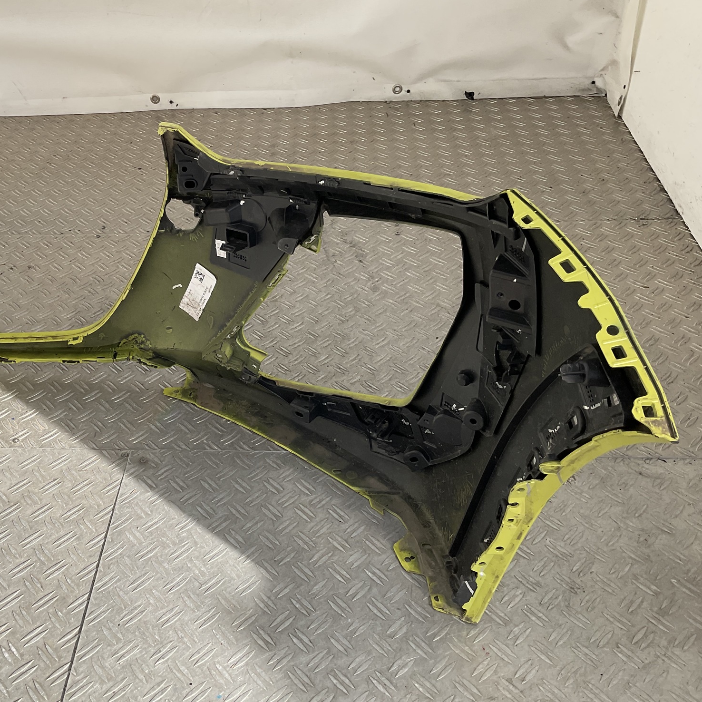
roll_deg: +4.1
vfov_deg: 47.2
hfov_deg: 46.5
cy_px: 358
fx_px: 803
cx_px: 233
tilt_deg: -40.8
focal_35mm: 35
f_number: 1.8
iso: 16
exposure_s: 1/439
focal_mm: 3
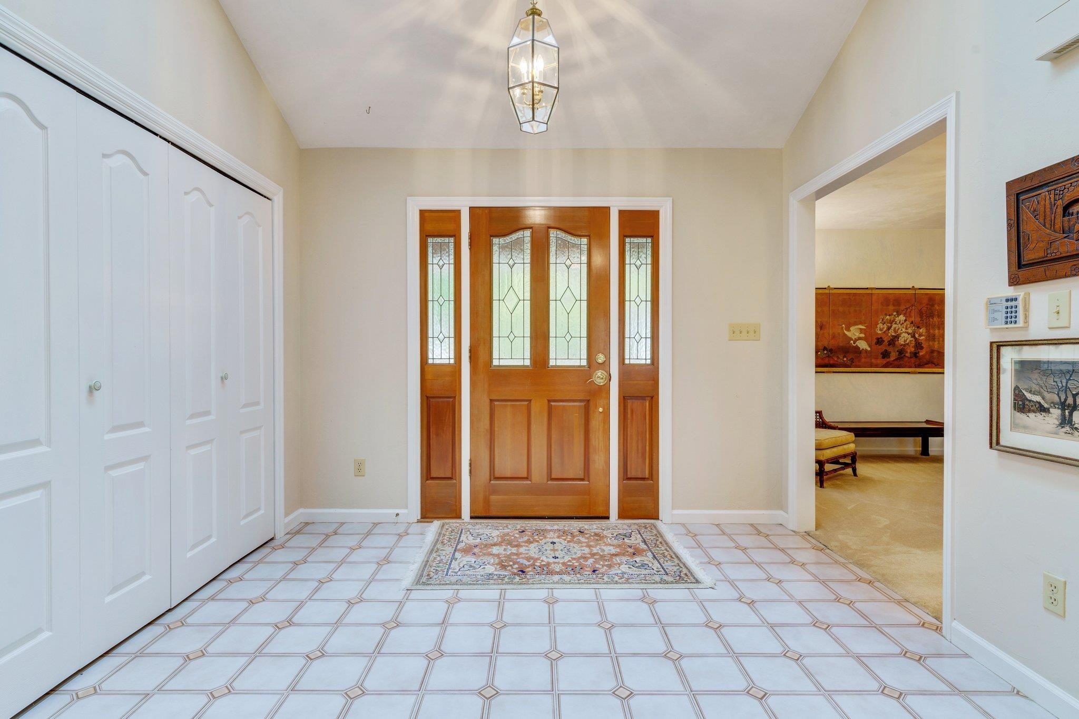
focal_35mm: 18
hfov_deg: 90.0
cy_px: 360
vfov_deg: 67.4
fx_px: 539
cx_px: 540
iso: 100
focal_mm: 18
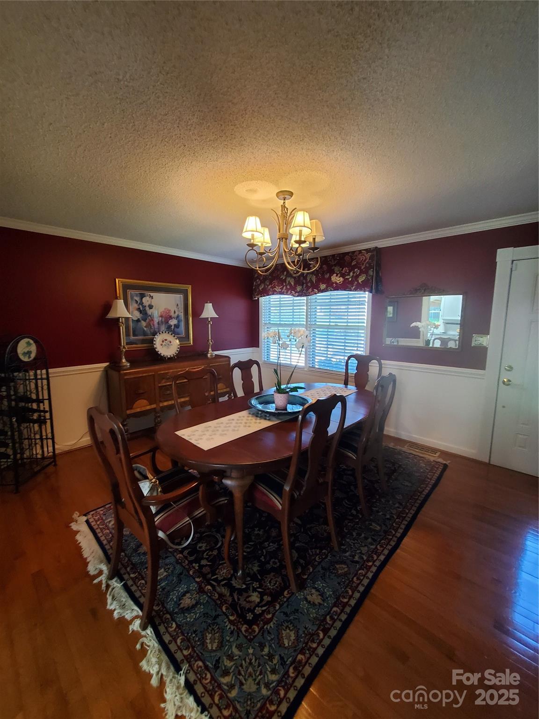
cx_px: 270
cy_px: 360
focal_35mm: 13
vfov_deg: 106.2
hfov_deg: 89.9
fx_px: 270
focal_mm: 1.8
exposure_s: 1/60
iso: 400
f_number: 2.2
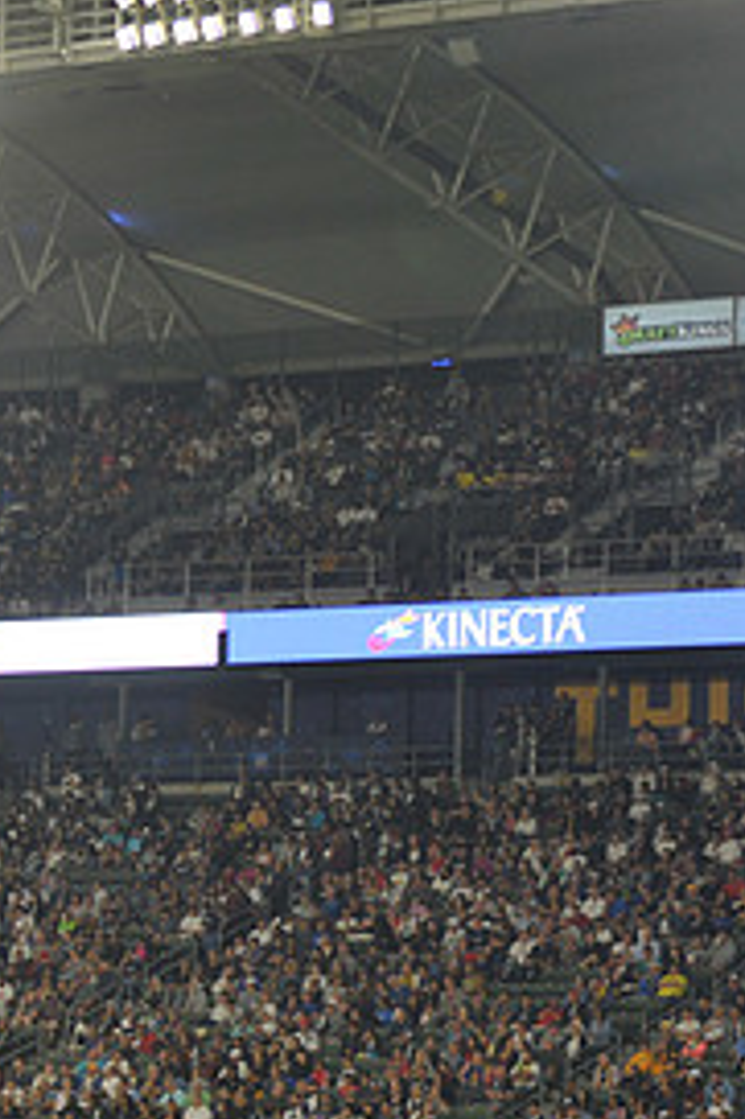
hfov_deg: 7.1
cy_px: 691
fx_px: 5967
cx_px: -218
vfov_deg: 10.7
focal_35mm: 192
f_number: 2.8
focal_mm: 90
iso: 1250
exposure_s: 1/800
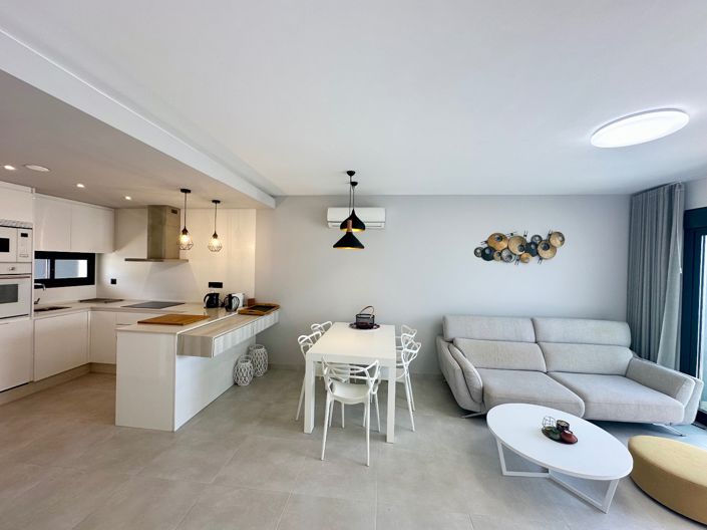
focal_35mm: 14
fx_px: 286
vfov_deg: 85.6
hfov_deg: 102.1
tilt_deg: +0.2
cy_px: 265
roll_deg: -1.9
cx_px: 354
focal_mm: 2.22
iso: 50
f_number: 2.2
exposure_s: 1/100
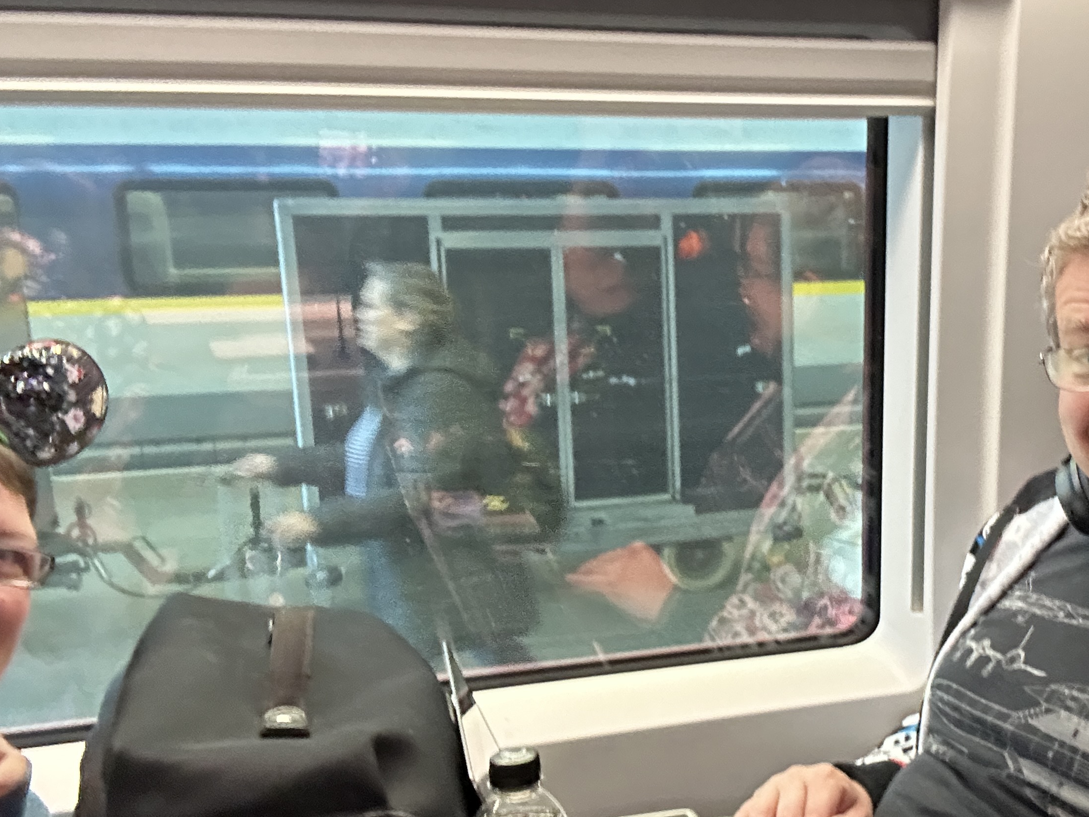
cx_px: 799
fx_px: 1321
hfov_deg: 43.5
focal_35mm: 42
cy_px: 483
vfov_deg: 34.3
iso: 500
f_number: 1.9
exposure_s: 1/30
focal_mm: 2.69
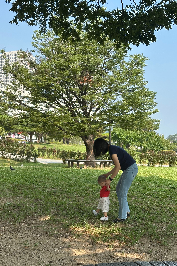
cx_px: 79
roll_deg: -0.5
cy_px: 133
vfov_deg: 39.6
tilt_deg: +3.3
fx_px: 369
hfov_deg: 27.0
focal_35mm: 50
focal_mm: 6.86
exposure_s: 1/1613
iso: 64
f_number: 1.78
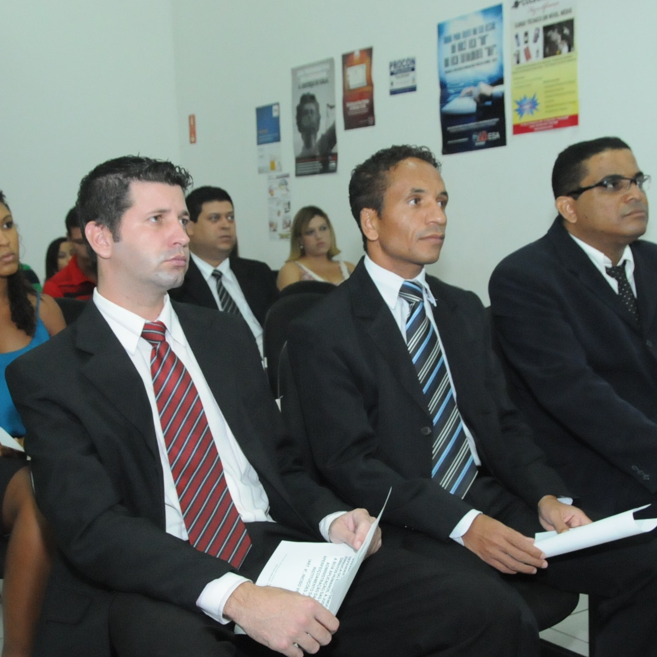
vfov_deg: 36.1
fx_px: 1009
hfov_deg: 36.1
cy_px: 328
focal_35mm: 47
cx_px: 327
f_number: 6.3
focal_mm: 24
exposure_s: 1/80
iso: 3200
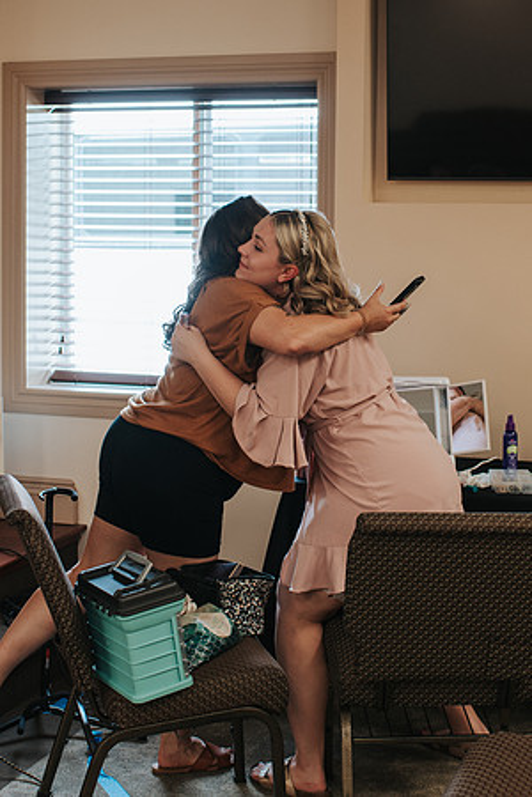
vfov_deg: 31.0
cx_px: 278
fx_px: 1433
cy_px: 321
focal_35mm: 65
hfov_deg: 21.0
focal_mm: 35
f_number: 2.8
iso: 280
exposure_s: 1/125
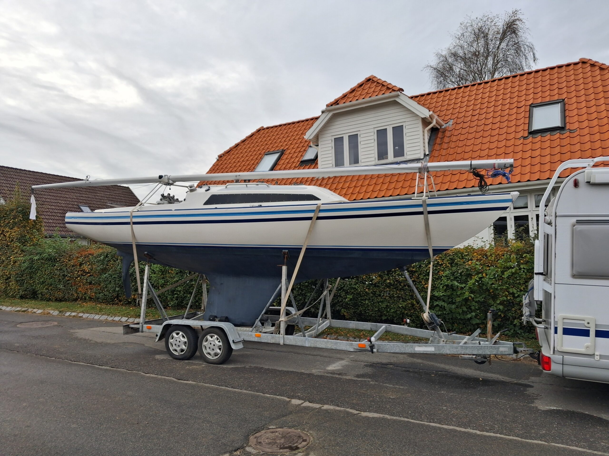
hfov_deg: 65.3
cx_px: 304
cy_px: 228
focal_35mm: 27
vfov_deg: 51.4
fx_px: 475
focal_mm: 4
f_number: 1.8
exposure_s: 1/401
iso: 25
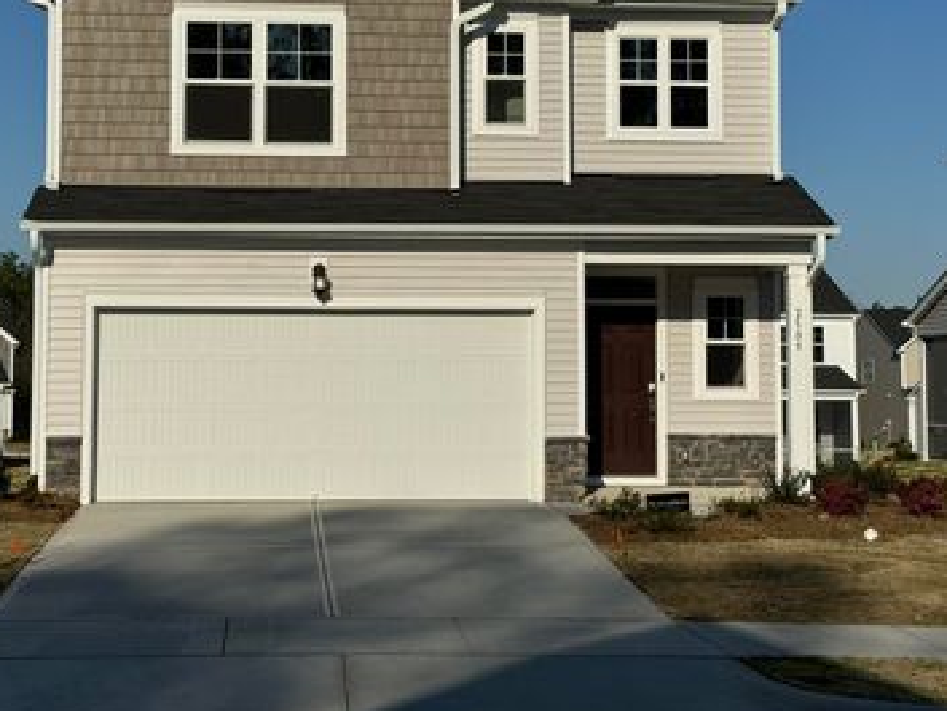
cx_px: 424
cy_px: 240
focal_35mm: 68
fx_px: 1861
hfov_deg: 28.5
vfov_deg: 21.5
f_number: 1.78
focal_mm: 6.76
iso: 64
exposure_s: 1/12500
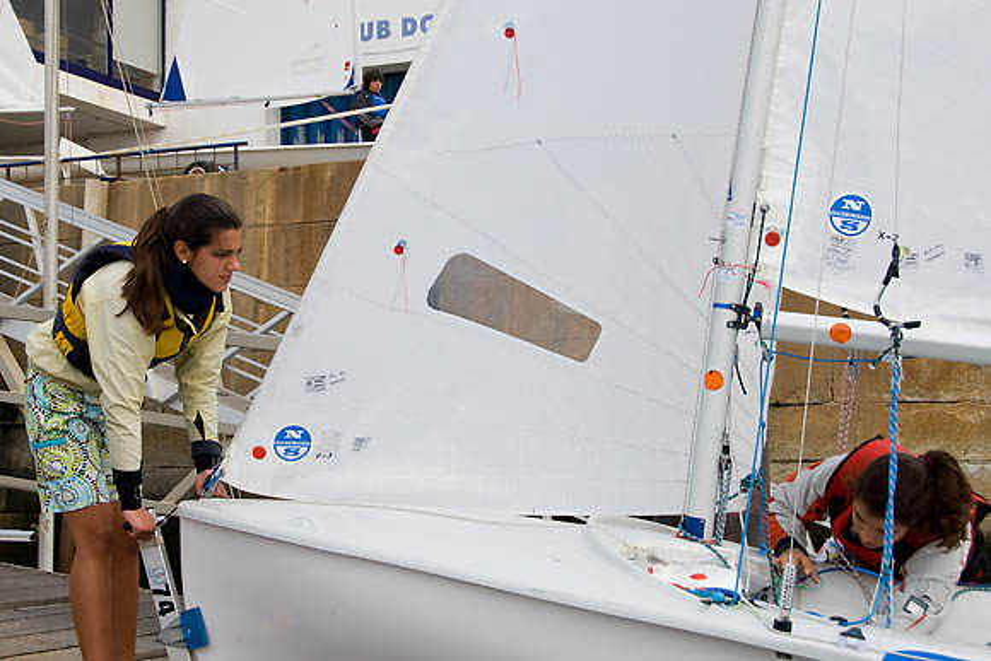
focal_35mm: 54
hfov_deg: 36.9
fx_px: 1487
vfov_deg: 25.1
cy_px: 330
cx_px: 496
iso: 200
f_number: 9
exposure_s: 1/320
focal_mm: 36
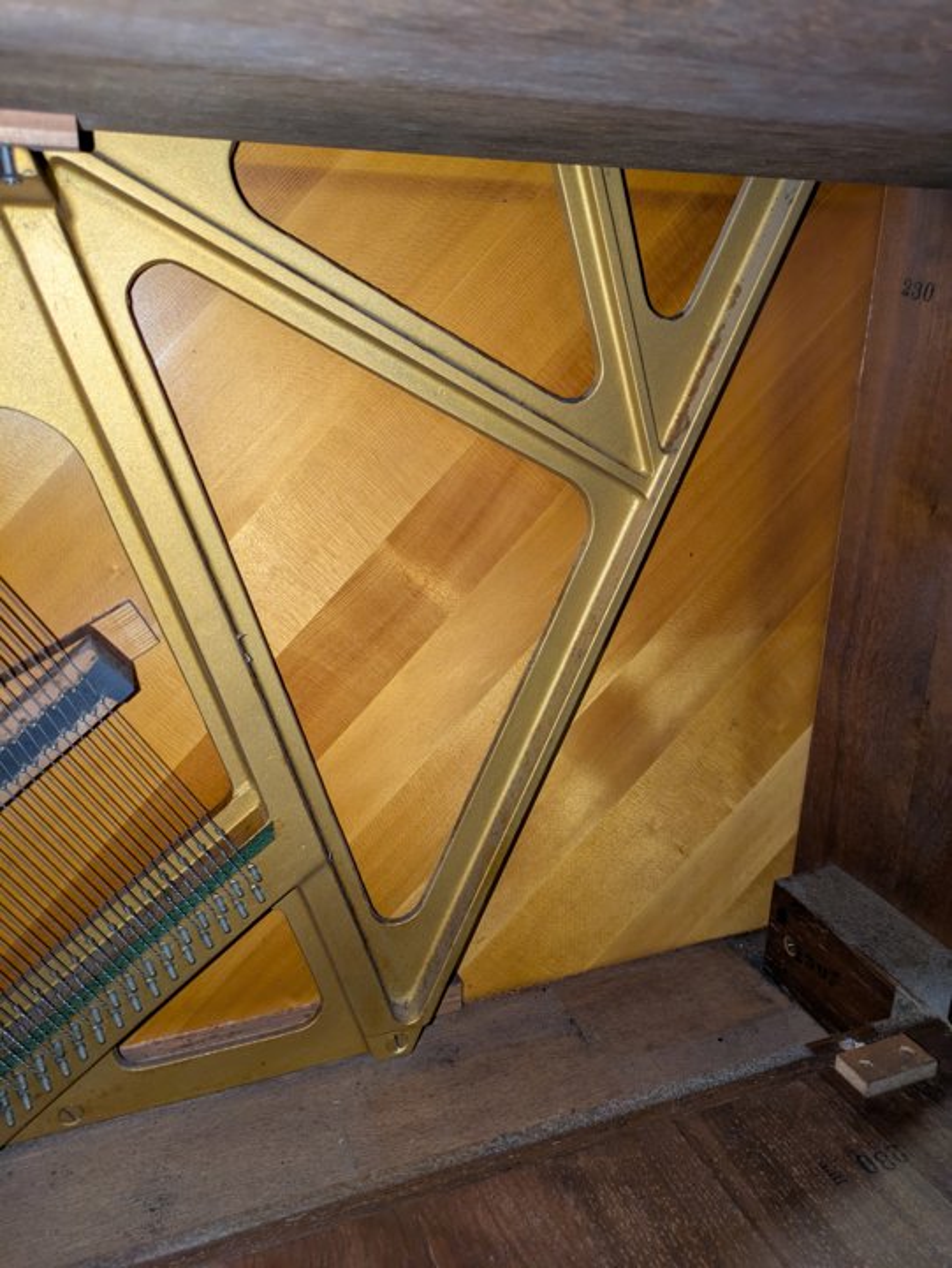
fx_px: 916
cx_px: 476
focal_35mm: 25
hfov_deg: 54.9
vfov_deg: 69.4
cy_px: 634
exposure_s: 1/33.3
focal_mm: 5.43
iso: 273
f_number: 1.89
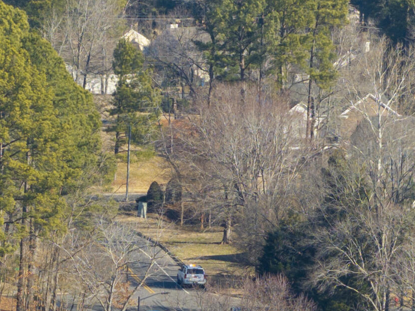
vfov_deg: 2.5
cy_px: 544
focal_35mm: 597
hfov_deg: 3.3
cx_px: 146
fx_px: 7155
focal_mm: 30.71
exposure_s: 1/320
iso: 100
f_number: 3.4
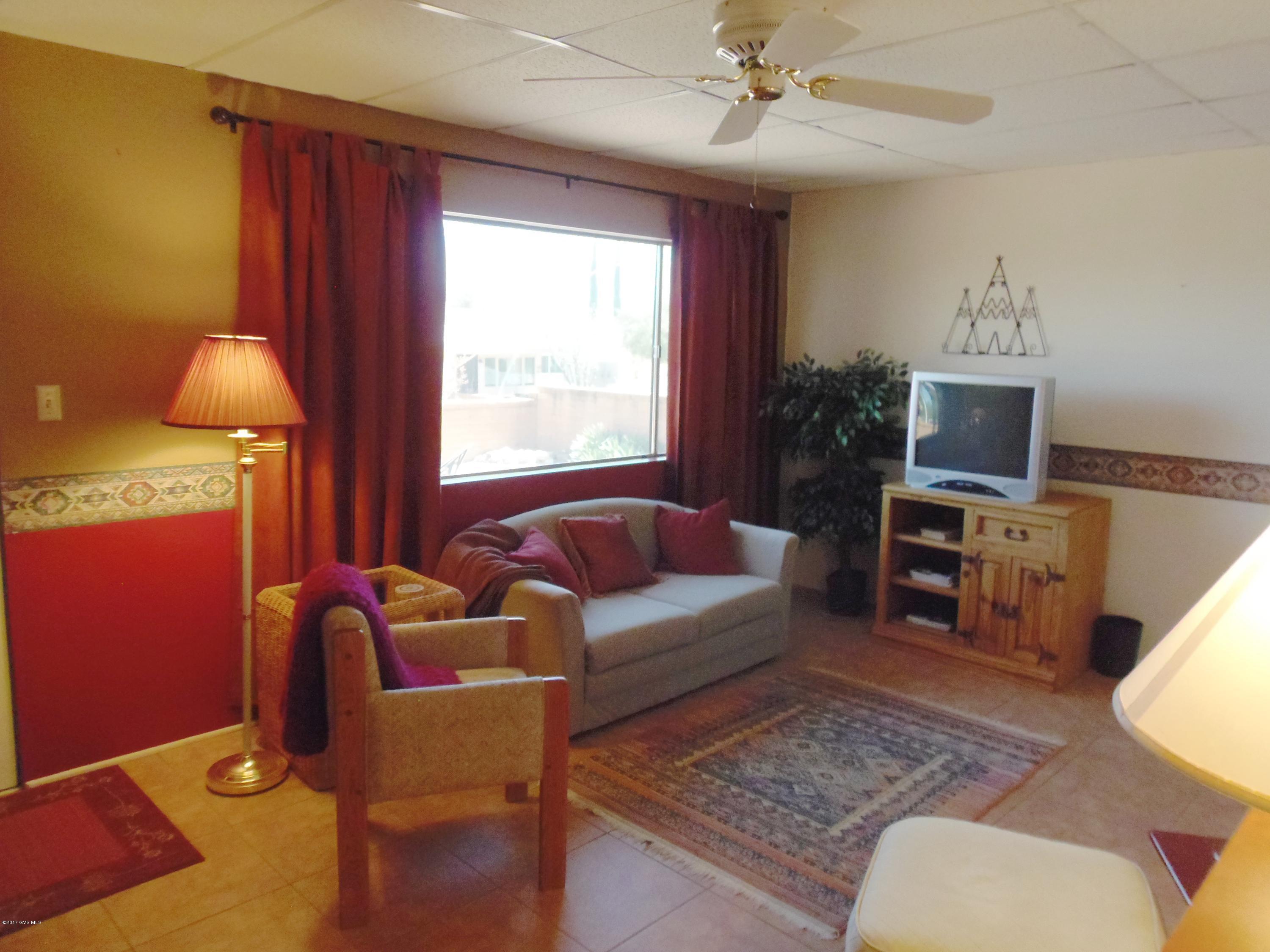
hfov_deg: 71.6
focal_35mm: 24
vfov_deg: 56.8
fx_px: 881
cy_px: 476
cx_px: 635
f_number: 2.9
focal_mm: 4.3
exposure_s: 1/80
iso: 400
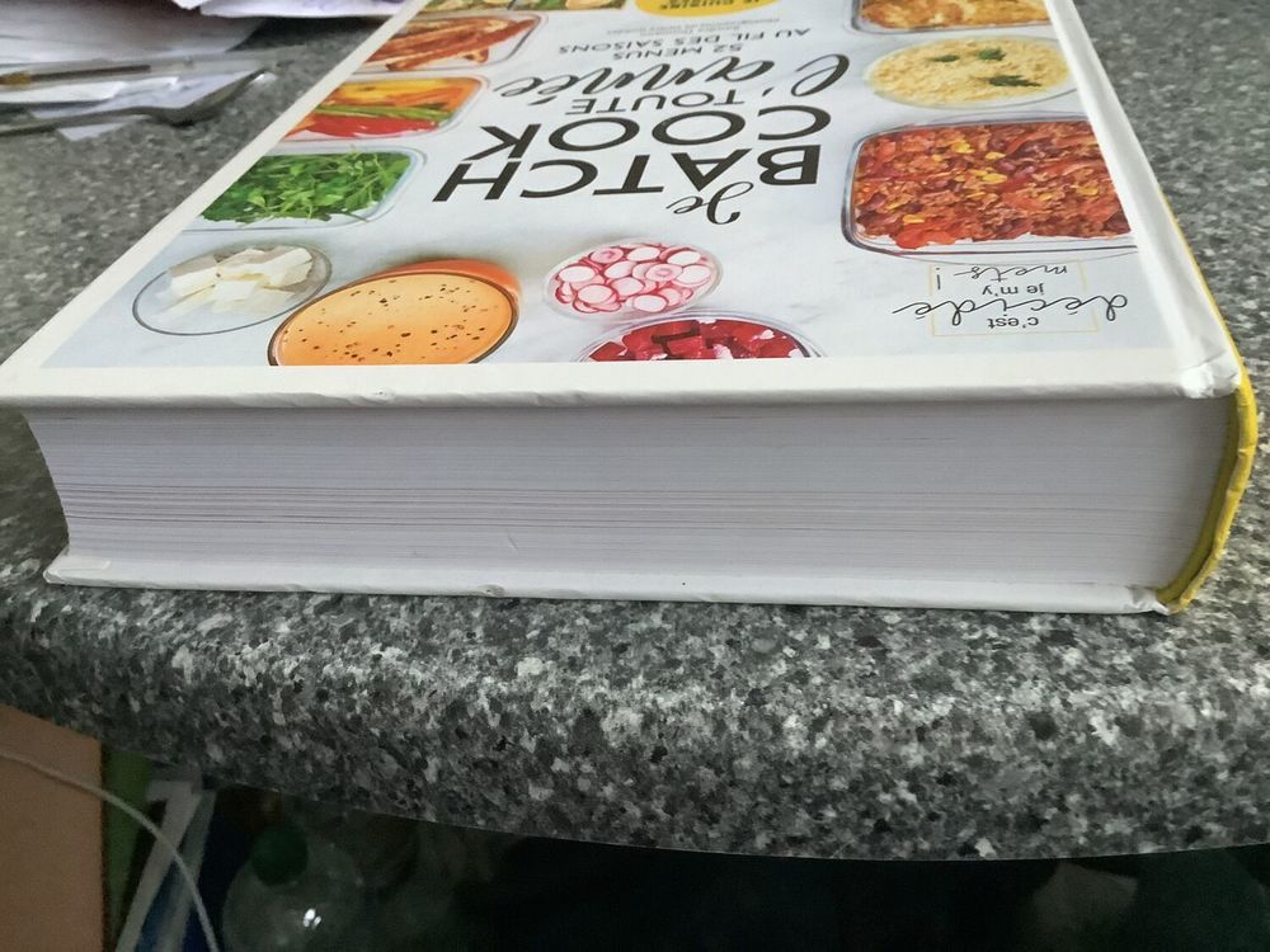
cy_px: 476
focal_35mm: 31
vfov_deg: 45.4
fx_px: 1137
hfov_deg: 58.4
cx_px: 635
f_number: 2.4
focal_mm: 3.3
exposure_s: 1/40
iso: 400
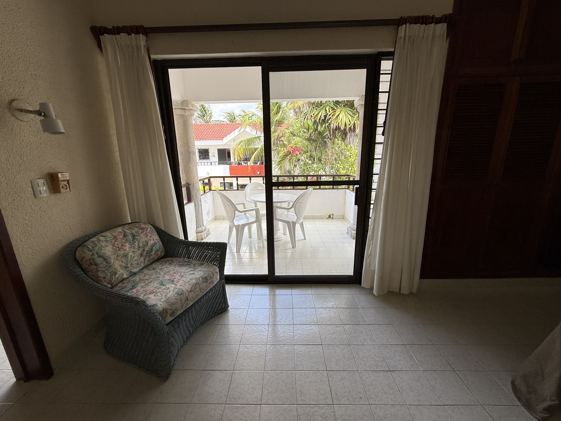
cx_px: 280
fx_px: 227
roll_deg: +0.4
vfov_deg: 85.7
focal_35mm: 14
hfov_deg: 102.1
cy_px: 210
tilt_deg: -13.6
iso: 64
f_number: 2.2
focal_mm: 2.22
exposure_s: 1/138
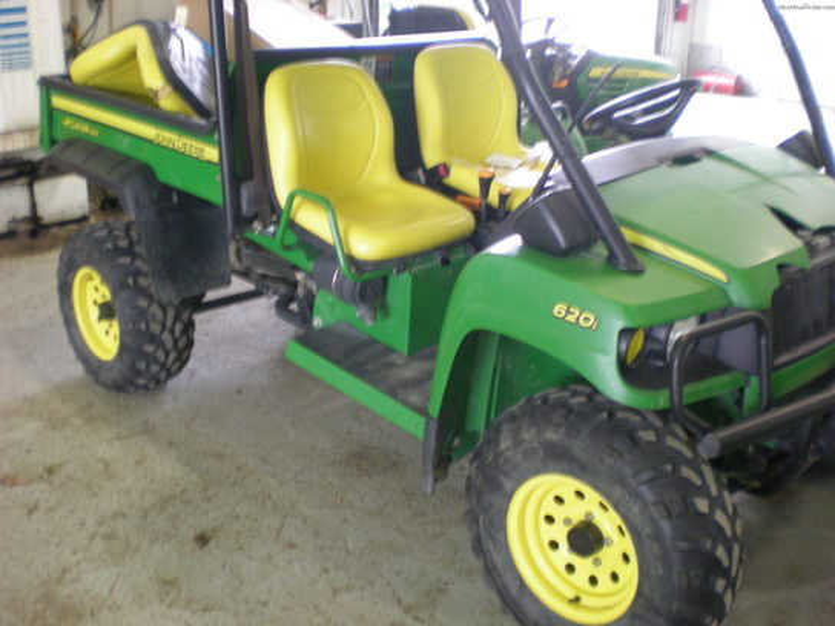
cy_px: 313
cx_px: 418
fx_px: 917
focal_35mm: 38
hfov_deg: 49.0
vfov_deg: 37.7
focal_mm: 6.3
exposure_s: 1/19
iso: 200
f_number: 3.1
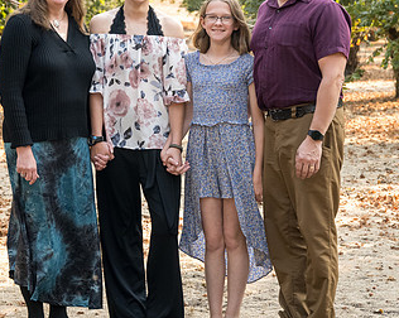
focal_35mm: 127
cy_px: 92
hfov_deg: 15.2
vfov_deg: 12.1
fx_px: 1498
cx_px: 177
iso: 1250
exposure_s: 1/640
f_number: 4
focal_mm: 50
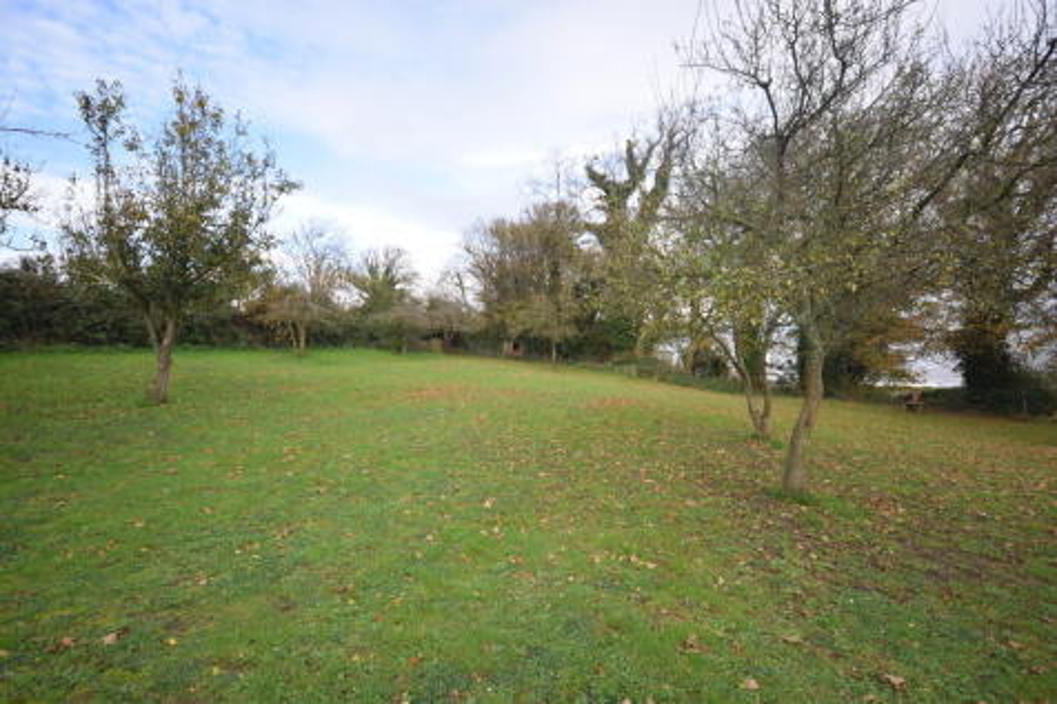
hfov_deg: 90.0
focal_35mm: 18
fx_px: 528
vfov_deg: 67.3
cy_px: 352
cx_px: 528
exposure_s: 1/160
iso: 100
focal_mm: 12
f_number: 6.3
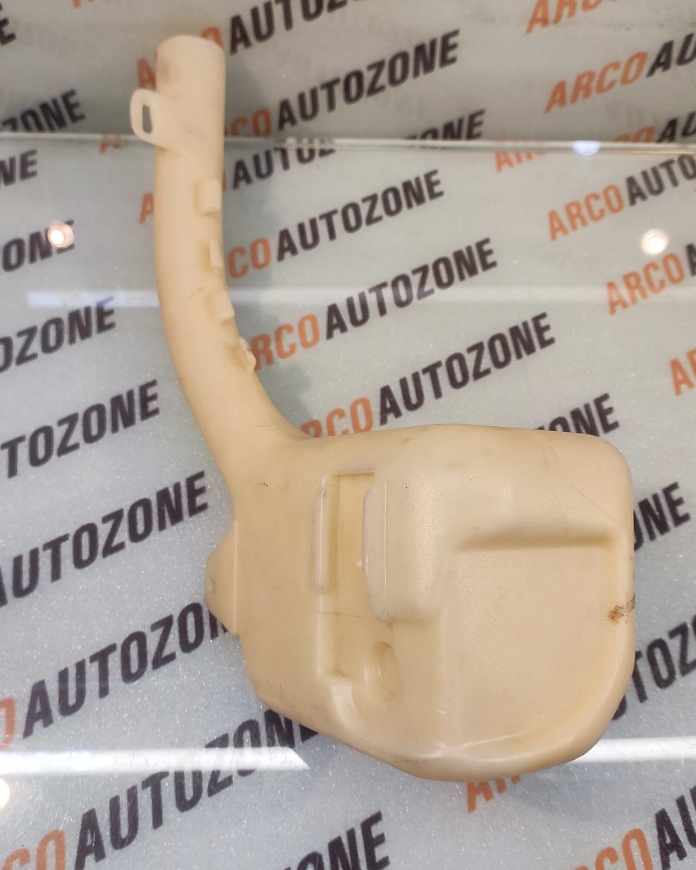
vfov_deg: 77.6
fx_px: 541
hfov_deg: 65.5
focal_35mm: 21
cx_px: 328
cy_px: 449
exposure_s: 1/50
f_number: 1.79
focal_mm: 4.74
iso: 160
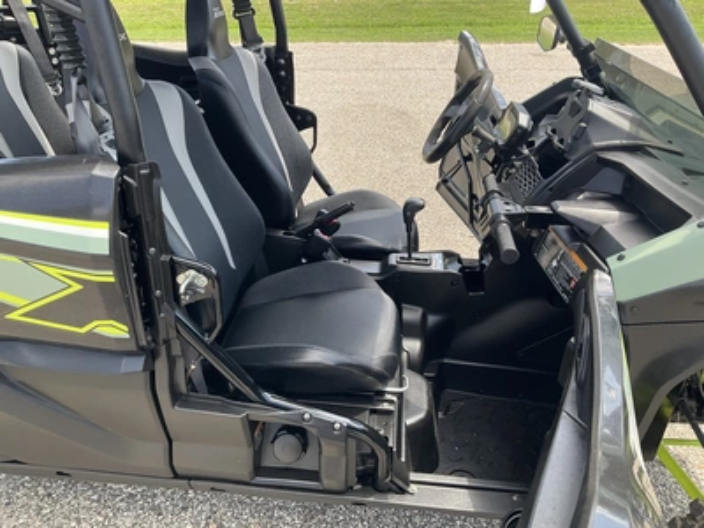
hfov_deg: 61.7
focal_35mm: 29
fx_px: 590
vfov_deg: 48.2
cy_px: 264
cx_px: 352
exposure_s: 1/172
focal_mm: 3
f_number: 1.8
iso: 25
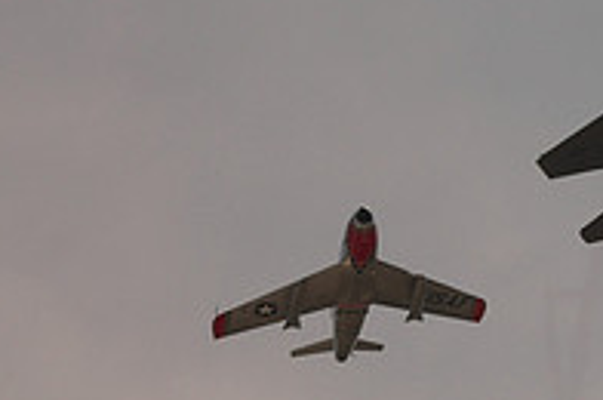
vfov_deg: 1.9
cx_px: 812
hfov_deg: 2.8
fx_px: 12266
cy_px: 225
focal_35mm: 733
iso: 200
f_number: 22
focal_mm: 165
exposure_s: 1/160
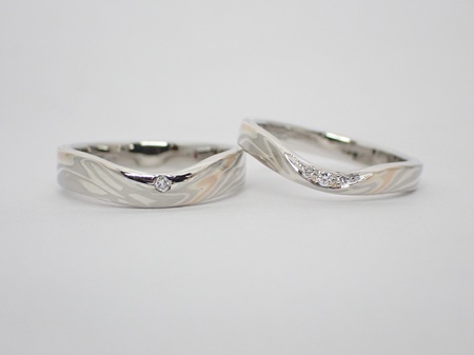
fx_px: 1054
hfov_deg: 25.3
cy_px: 178
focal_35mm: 77
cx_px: 237
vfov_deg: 19.1
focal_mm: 13.65
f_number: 4.1
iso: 500
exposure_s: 1/320
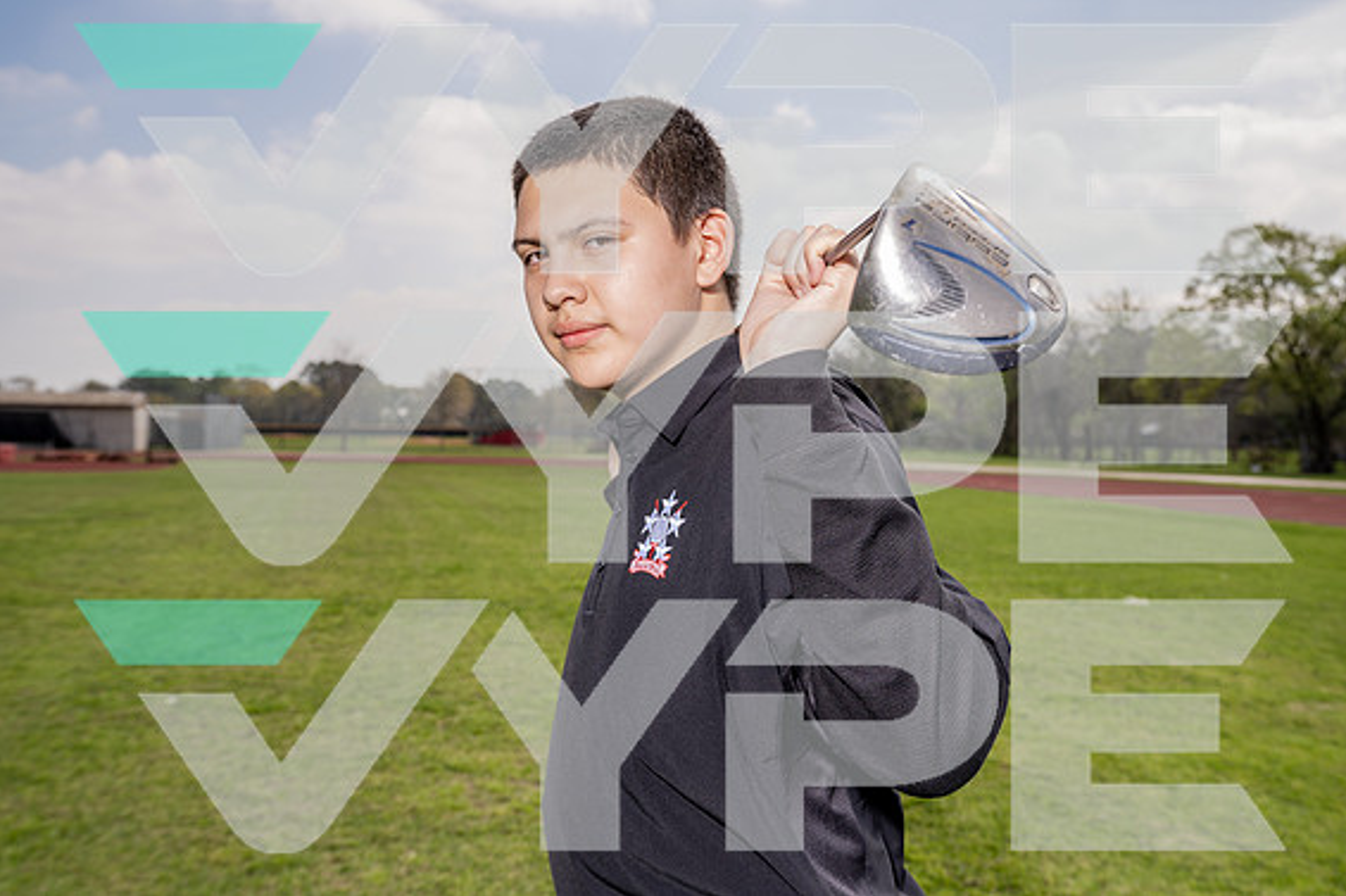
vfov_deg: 33.4
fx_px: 1495
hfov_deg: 48.5
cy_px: 438
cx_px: 687
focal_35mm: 40
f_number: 7.1
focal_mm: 39
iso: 100
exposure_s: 1/250
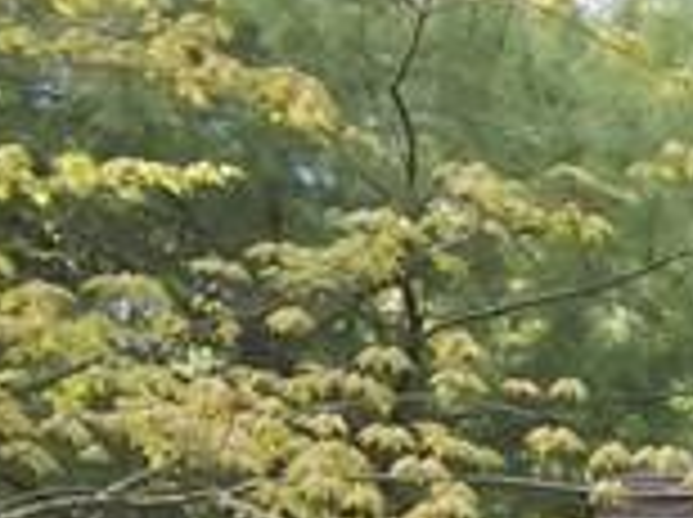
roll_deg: +0.7
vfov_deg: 7.1
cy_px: 1351
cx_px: 2160
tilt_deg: +3.9
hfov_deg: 8.4
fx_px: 3858
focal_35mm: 193
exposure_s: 1/363
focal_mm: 4.15
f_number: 2.2
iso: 32
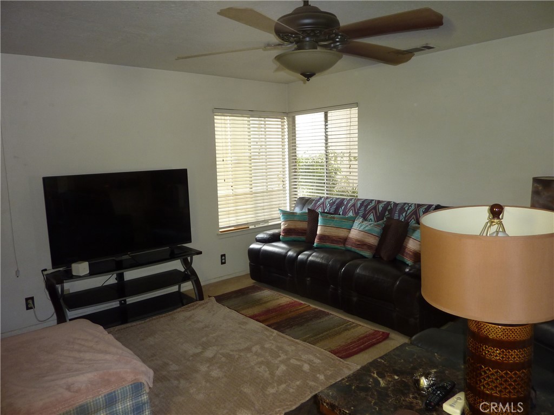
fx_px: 400
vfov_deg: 54.9
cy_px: 208
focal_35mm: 25
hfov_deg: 69.4
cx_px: 277
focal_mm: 4.1
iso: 160
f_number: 3.3
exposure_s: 1/30
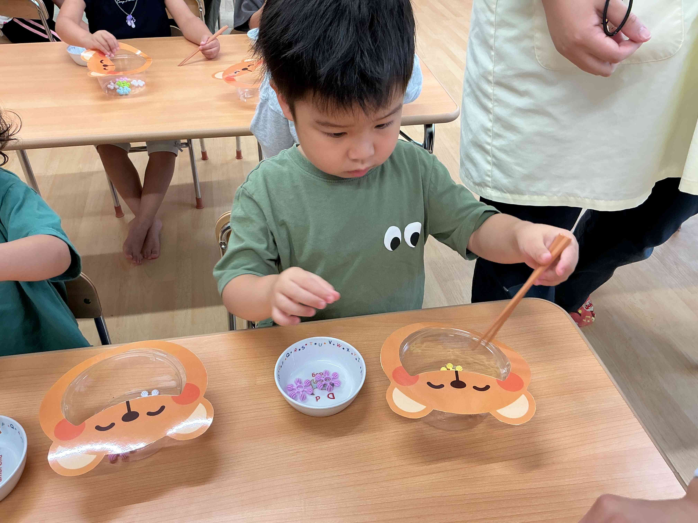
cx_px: 349
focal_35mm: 29
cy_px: 262
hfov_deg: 61.7
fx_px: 585
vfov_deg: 48.2
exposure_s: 1/60
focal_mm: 3
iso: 64
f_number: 1.8
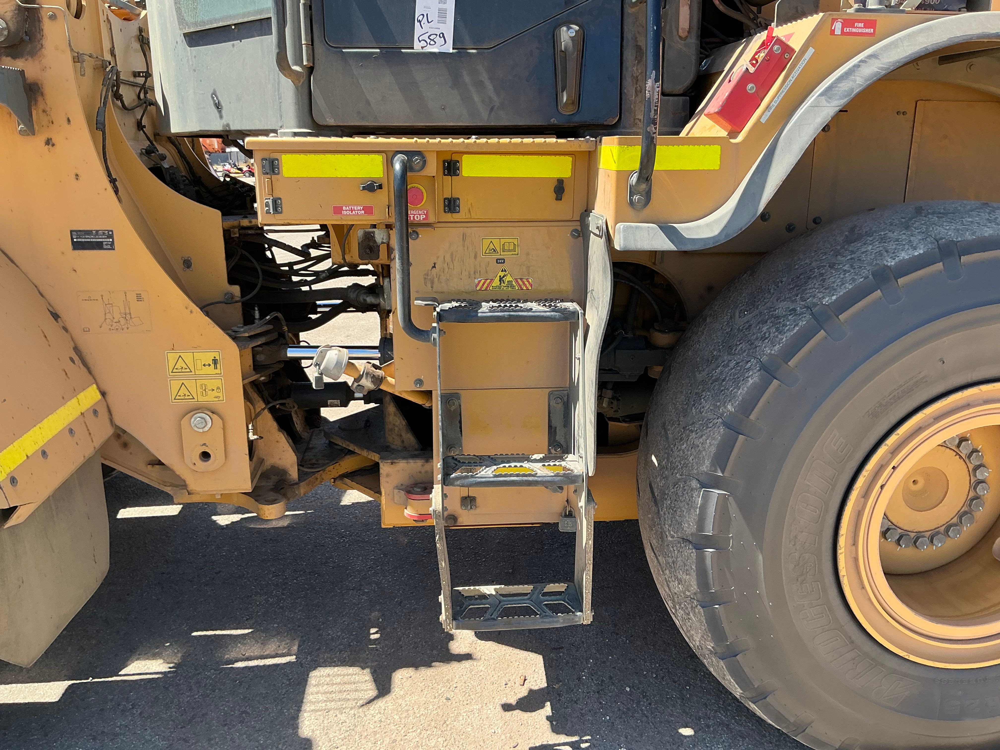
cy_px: 375
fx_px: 809
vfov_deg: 49.7
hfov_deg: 63.4
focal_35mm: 28
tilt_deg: -11.7
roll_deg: +1.9
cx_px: 500
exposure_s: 1/353
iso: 25
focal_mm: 3
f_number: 1.8
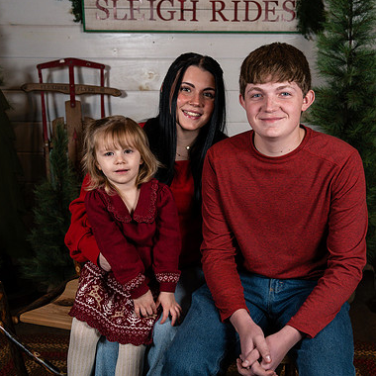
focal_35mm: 48
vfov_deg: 35.4
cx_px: 225
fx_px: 590
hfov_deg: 35.2
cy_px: 186
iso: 400
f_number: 5.6
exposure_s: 1/250
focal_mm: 37
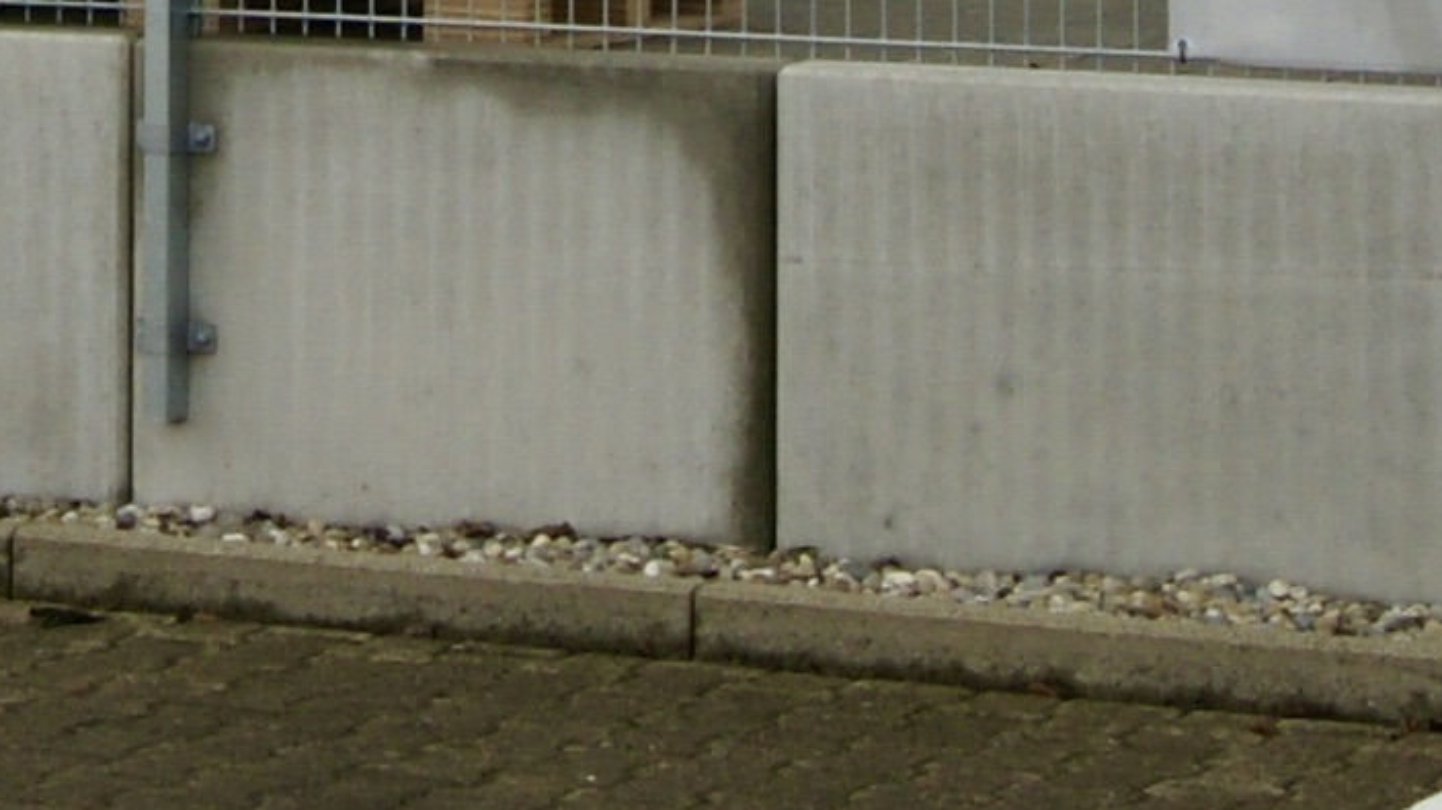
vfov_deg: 6.1
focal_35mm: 191
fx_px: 7301
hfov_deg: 11.2
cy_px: -941
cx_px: 39
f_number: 11
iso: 200
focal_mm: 20
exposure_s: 1/60
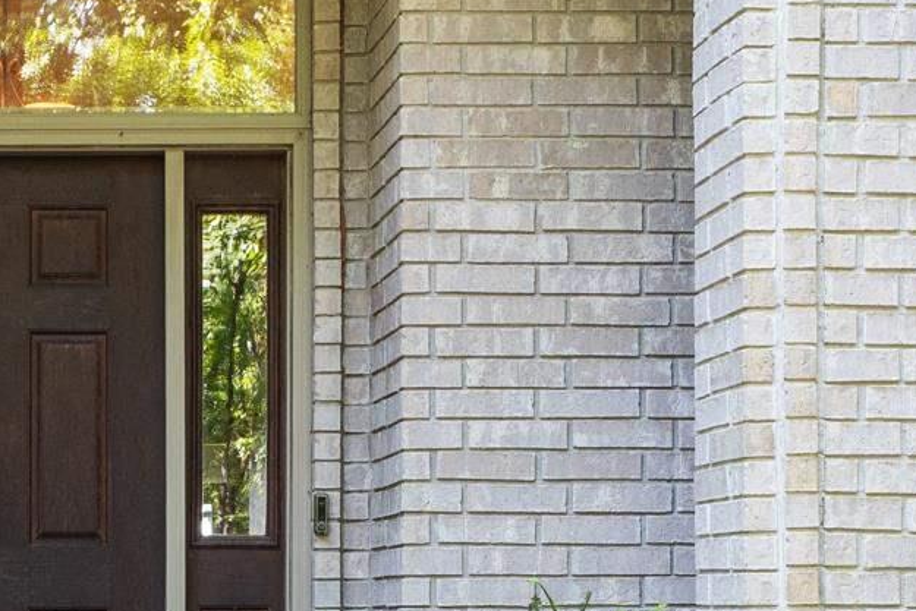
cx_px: 1
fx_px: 2260
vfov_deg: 15.2
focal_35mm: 89
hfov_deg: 22.1
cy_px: 553
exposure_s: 1/20
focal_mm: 14.8
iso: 320
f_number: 8
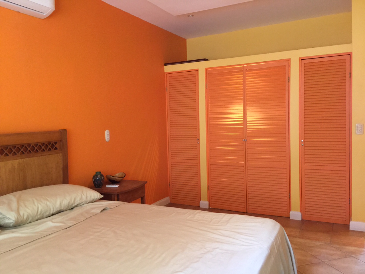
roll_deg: -0.9
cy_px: 137
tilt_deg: -1.6
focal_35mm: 29
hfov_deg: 61.7
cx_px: 182
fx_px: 306
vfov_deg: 48.2
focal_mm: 4.15
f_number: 2.2
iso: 100
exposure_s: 1/8
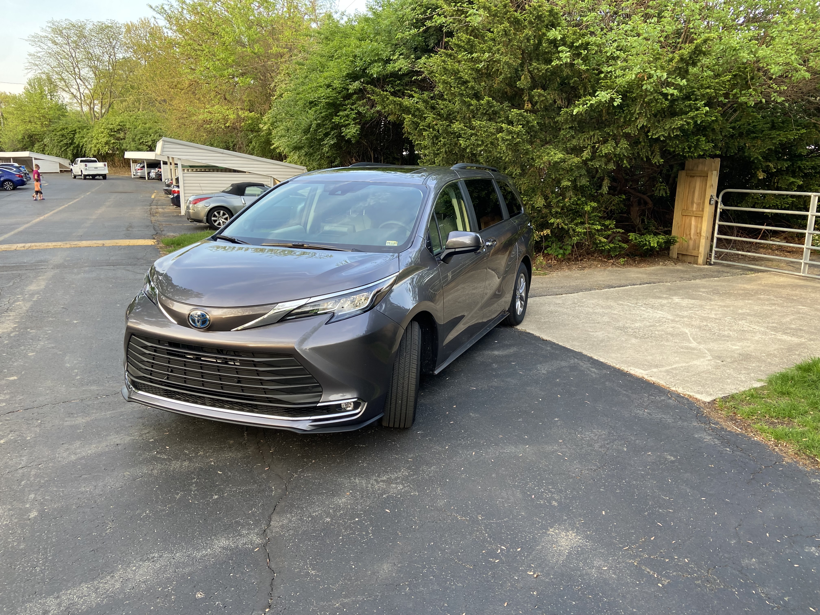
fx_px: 616
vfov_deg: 53.1
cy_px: 308
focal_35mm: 26
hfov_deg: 67.3
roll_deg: -0.5
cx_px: 410
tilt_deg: -15.0
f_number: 1.8
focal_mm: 4.25
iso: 64
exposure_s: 1/121
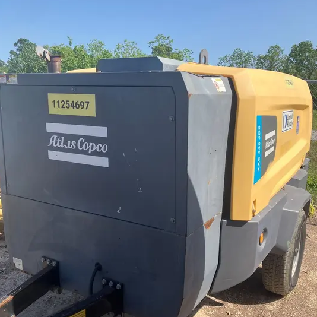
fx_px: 352
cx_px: 156
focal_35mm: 34
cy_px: 190
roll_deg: -2.6
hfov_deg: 48.4
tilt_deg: -12.7
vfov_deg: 48.2
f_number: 1.8
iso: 32
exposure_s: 1/1389
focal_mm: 3.99
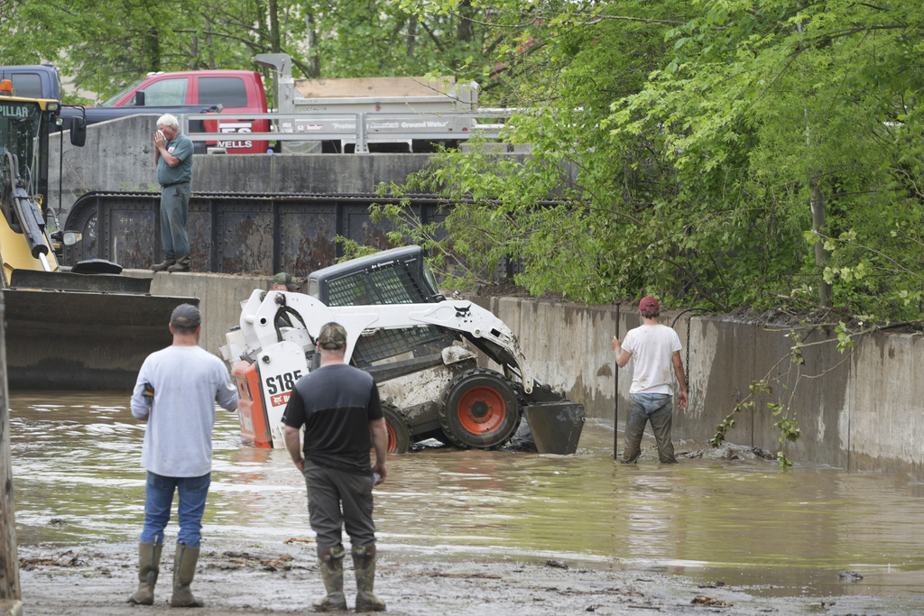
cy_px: 308
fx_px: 7778
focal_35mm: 303
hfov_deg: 6.8
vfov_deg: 4.5
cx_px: 462
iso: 250
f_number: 9
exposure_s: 1/125
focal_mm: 303
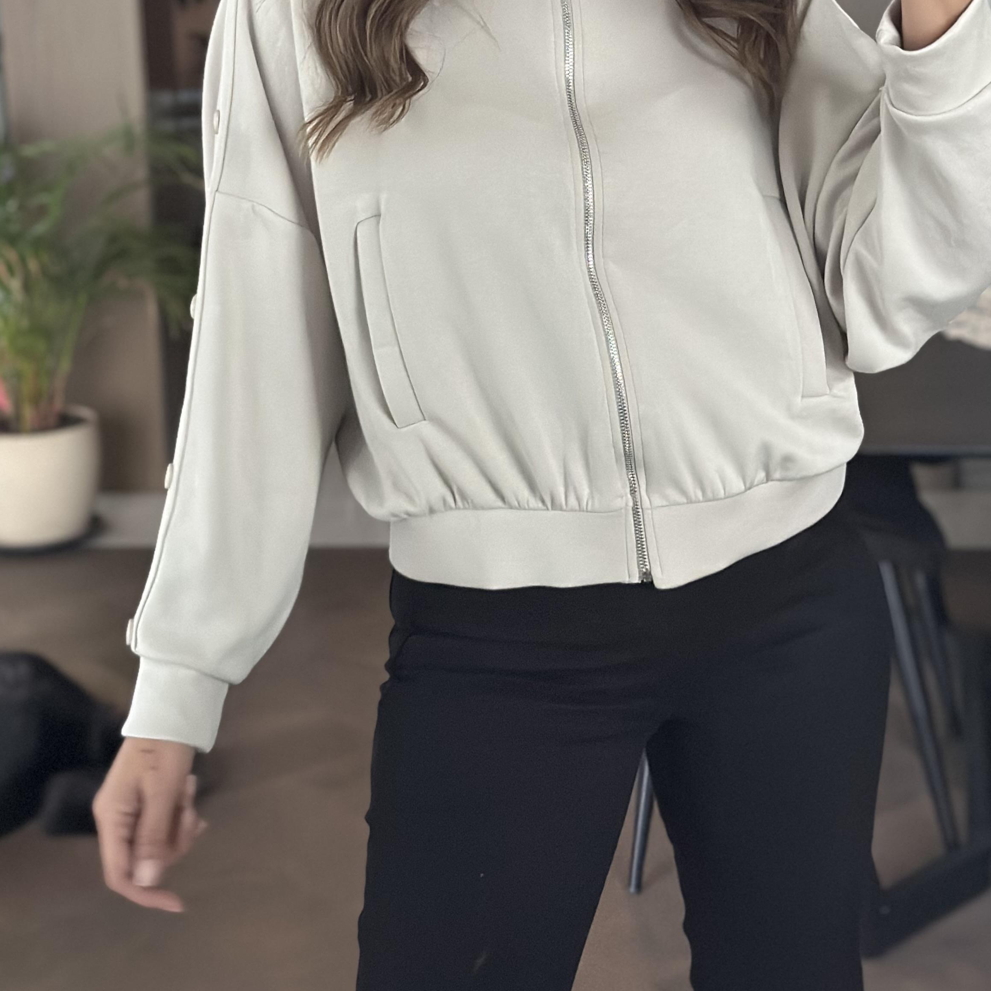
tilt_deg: -16.6
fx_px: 2397
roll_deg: +2.4
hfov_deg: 23.3
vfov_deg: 23.0
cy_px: 171
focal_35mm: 74
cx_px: 558
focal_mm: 6.86
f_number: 1.78
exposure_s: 1/32
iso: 800
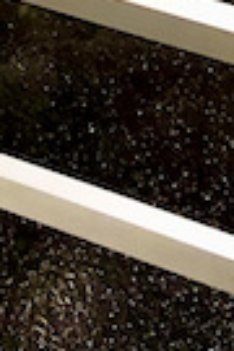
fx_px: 1677
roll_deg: +4.4
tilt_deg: -22.2
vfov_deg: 9.8
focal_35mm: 172
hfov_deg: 7.7
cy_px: -616
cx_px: -198
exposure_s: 1/5
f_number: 1.8
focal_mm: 4
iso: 100
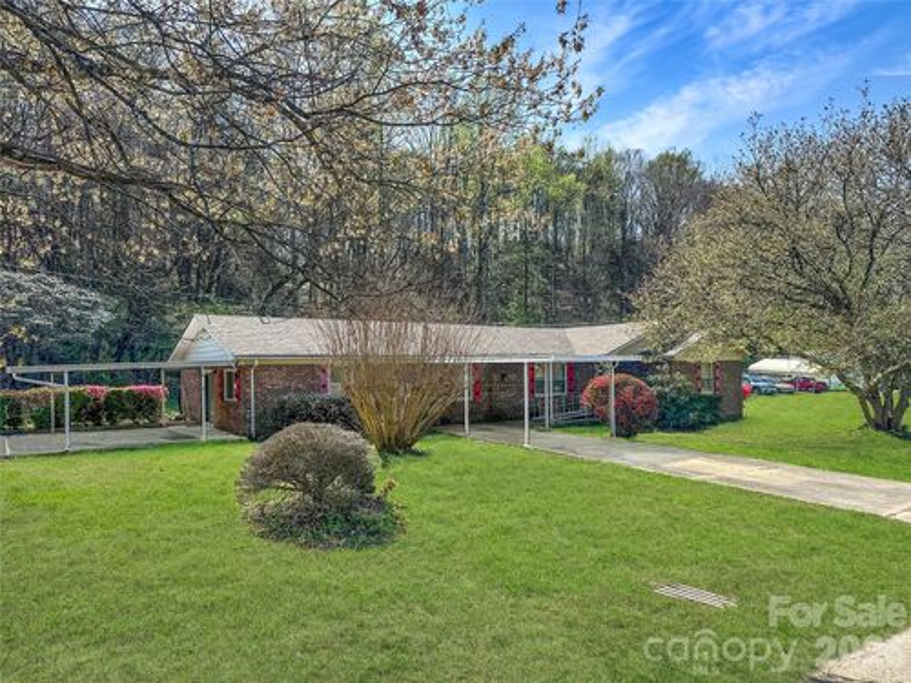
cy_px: 342
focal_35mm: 24
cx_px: 456
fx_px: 632
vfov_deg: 56.8
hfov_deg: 71.6
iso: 80
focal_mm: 6.86
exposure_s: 1/1779
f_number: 1.78
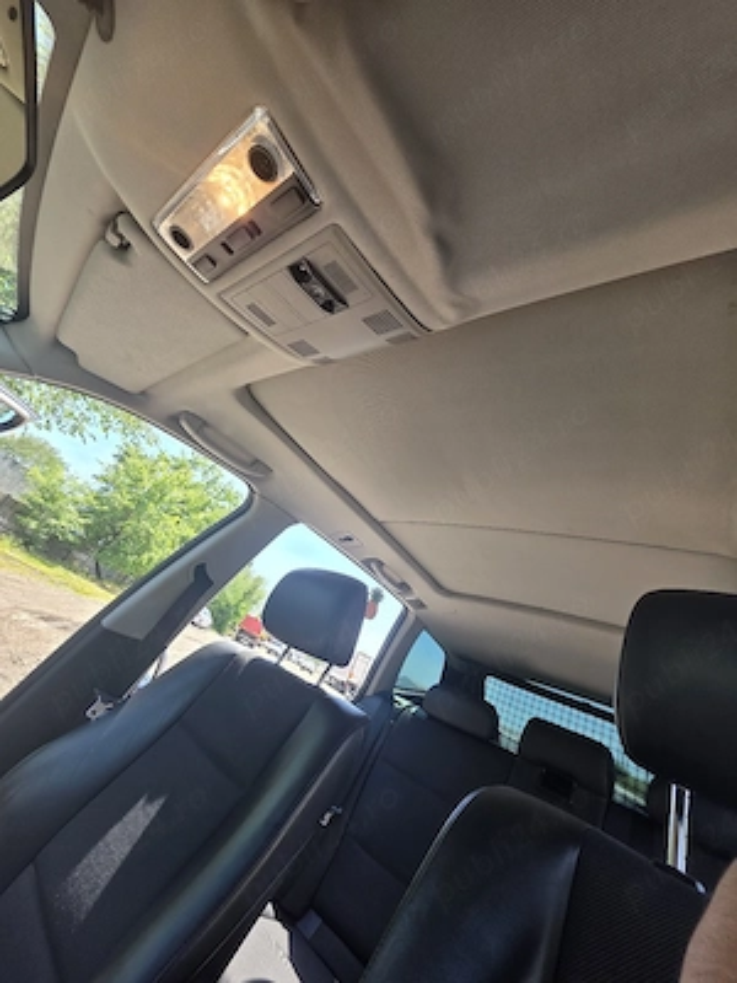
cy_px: 492
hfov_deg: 89.9
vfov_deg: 106.2
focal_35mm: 13
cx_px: 368
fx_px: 369
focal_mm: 2.2
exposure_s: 1/263
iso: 40
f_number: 1.9
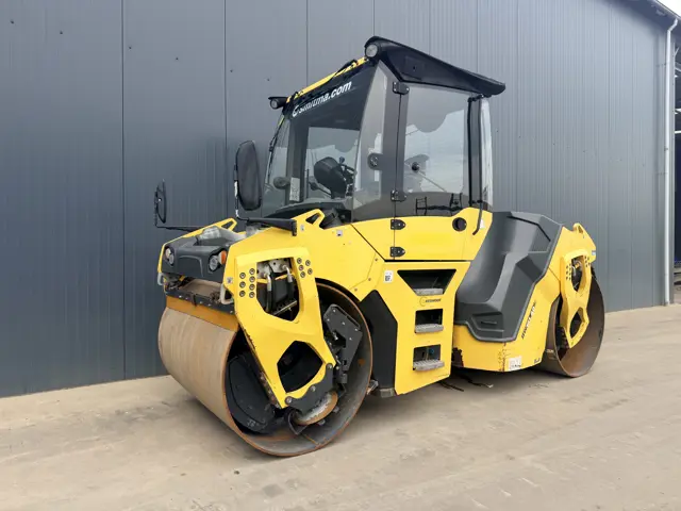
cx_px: 340
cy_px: 256
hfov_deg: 71.6
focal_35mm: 24
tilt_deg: -0.1
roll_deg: -0.3
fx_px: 472
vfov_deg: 56.8
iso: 80
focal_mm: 6.76
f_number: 1.78
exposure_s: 1/2110
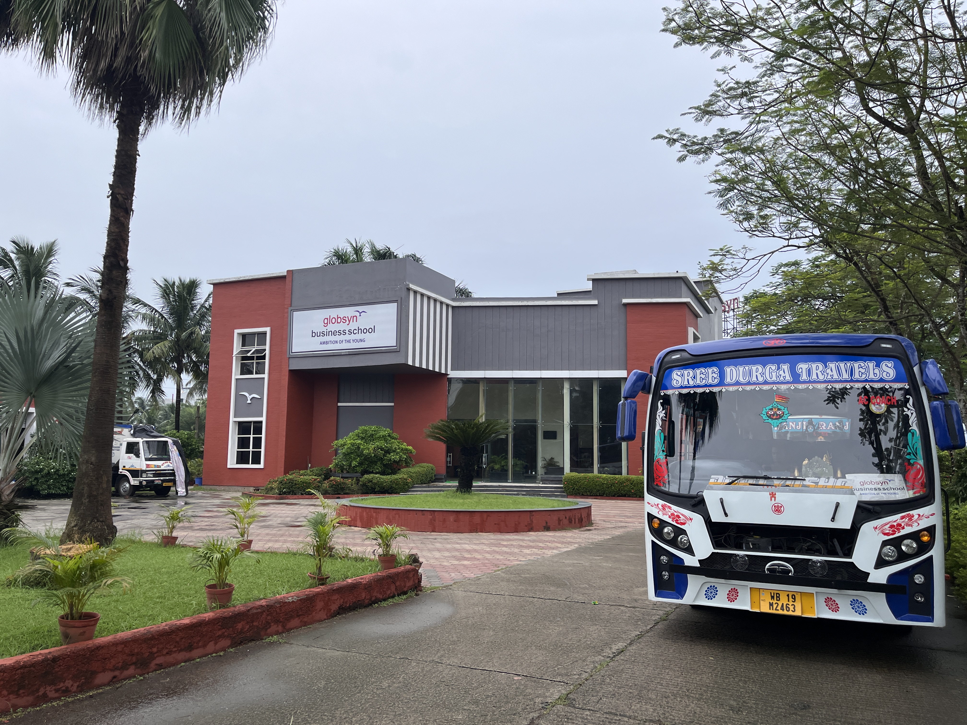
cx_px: 484
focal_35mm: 26
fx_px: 726
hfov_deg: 67.3
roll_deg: -0.2
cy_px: 362
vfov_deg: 53.1
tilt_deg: +7.6
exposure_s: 1/2825
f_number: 1.6
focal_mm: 5.1
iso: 50
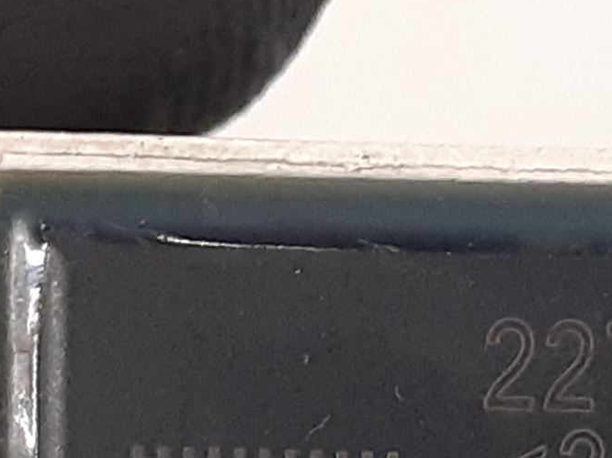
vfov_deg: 17.8
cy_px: 487
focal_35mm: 80
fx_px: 1414
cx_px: 620
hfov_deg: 23.4
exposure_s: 1/25
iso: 250
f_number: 1.7
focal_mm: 3.93
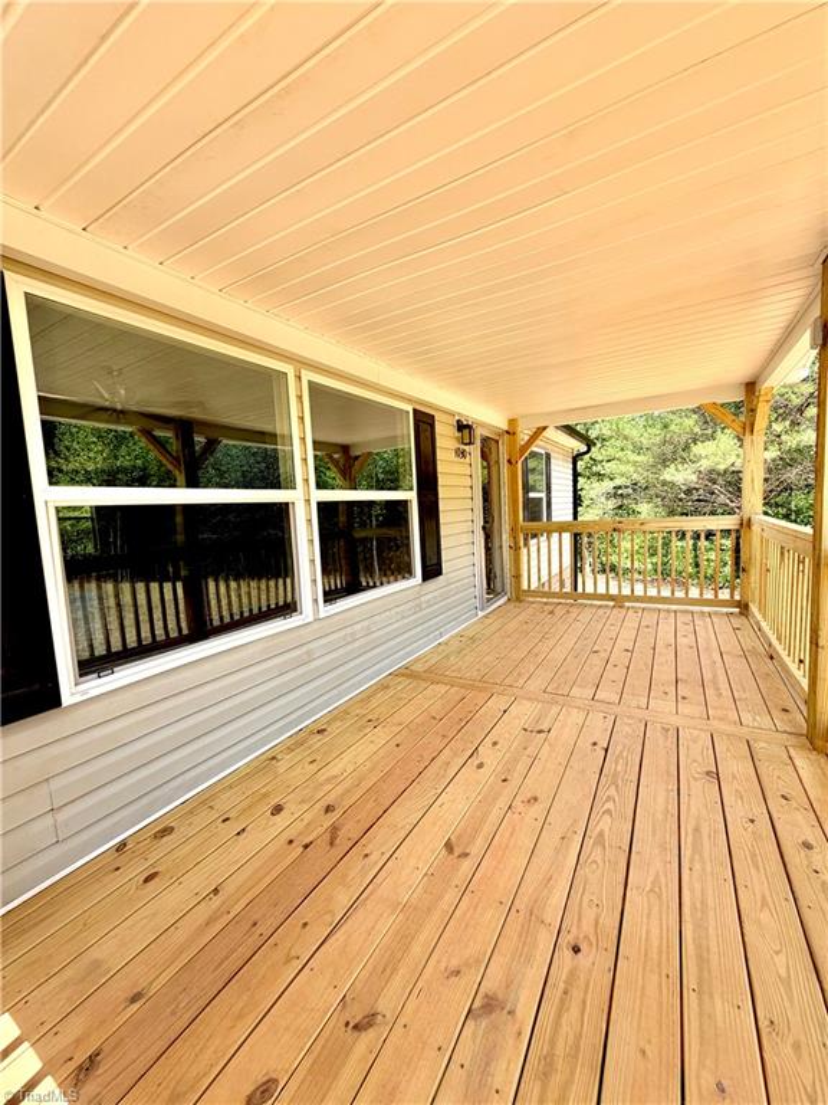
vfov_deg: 102.1
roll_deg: +2.9
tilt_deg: -5.6
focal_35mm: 14
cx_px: 414
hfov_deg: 85.7
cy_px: 552
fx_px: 446
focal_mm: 2.22
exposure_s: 1/502
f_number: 2.2
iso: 50
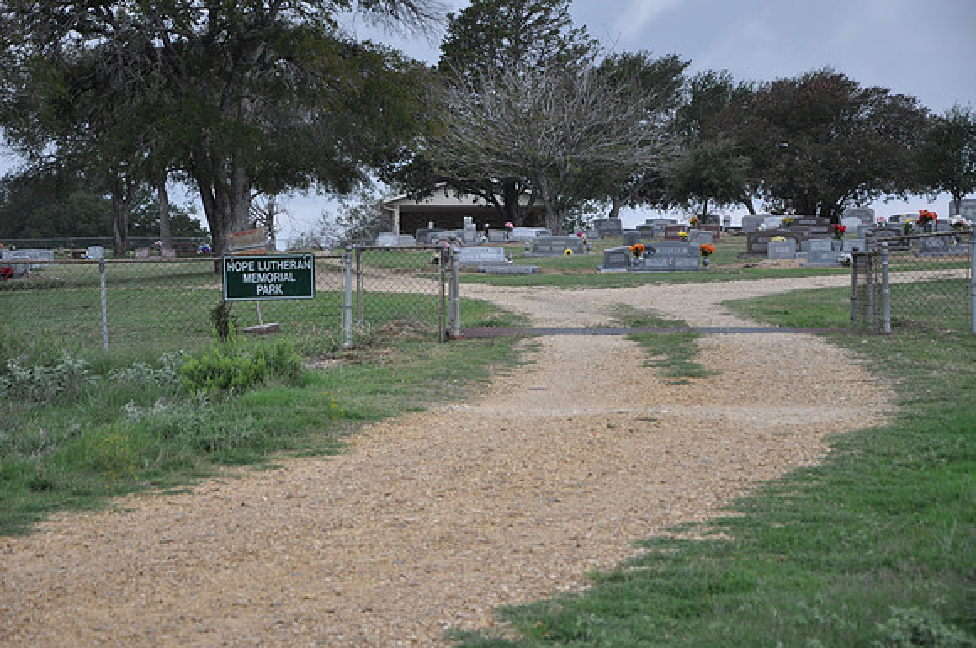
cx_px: 488
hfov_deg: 20.6
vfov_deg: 13.8
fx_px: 2680
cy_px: 324
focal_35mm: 99
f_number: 5.6
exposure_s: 1/500
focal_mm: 66
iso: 400
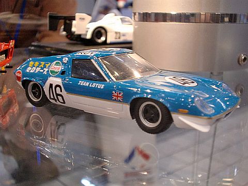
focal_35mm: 48
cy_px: 93
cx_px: 124
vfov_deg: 30.3
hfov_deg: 39.7
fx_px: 344
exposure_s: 1/60
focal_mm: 7.91
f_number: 3.4
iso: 320
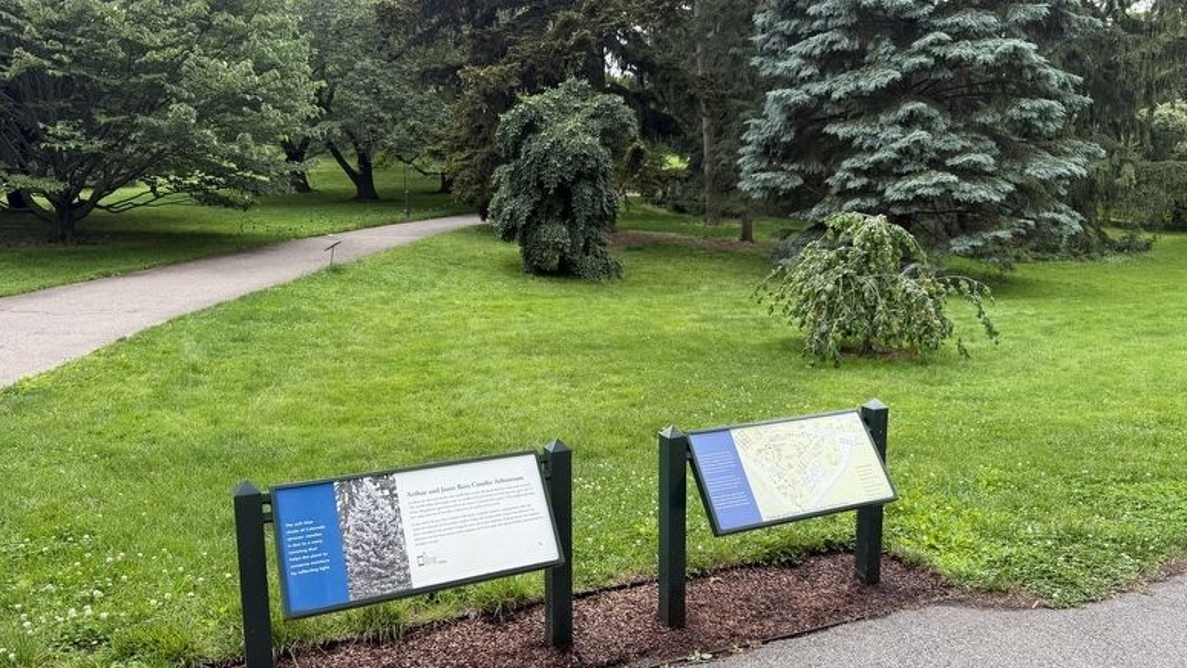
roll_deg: -0.8
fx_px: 850
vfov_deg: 42.9
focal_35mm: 27
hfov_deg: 69.9
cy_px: 349
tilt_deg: -10.2
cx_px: 602
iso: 80
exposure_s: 1/665
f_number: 1.78
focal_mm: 6.76
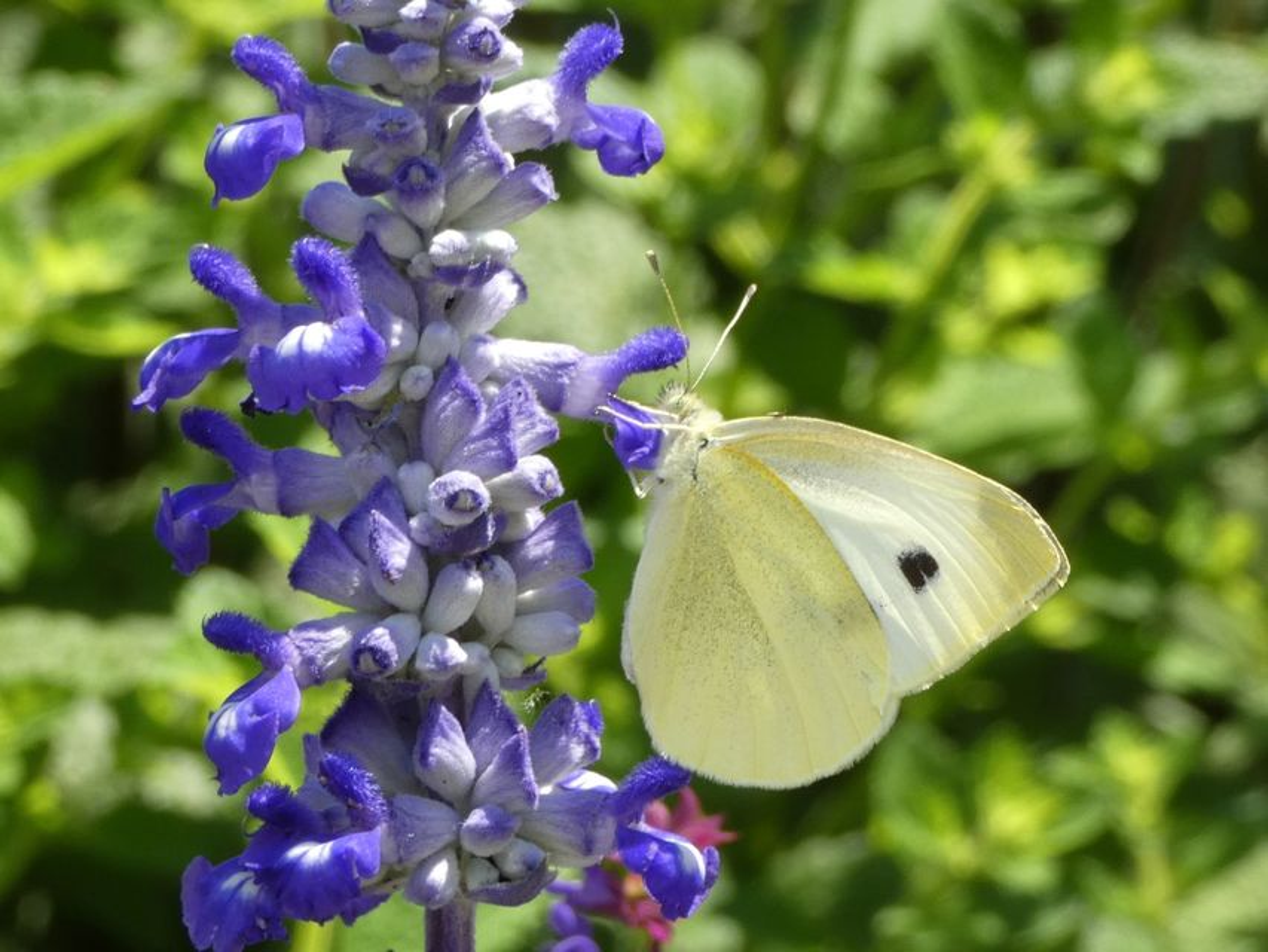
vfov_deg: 9.9
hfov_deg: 13.2
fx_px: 5495
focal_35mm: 150
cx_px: 634
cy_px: 476
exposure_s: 1/80
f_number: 5.4
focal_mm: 26.9
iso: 100
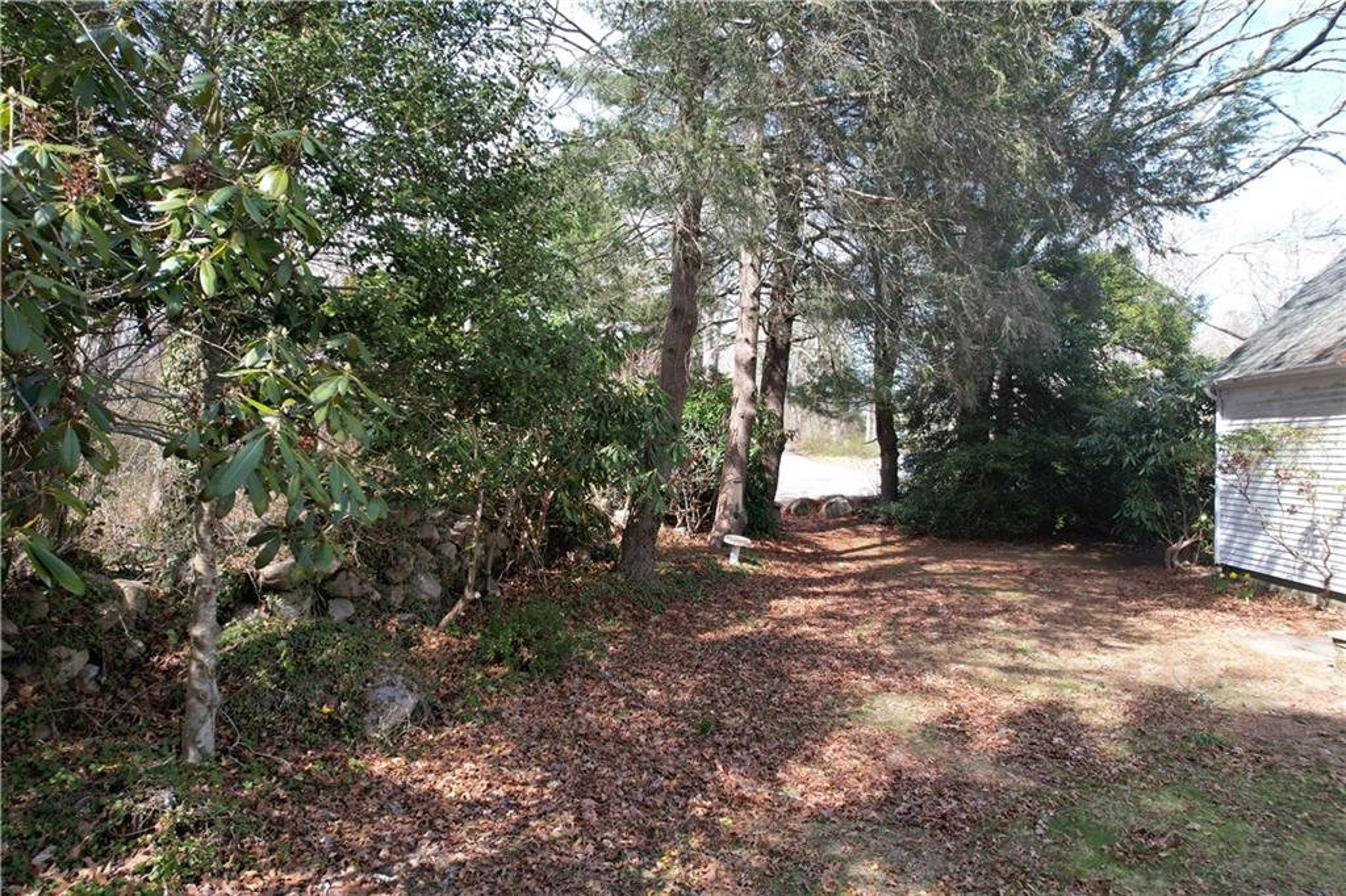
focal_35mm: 22
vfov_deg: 57.2
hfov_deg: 78.6
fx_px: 822
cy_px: 448
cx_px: 673
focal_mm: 8.38
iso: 100
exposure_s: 1/250
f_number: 2.8
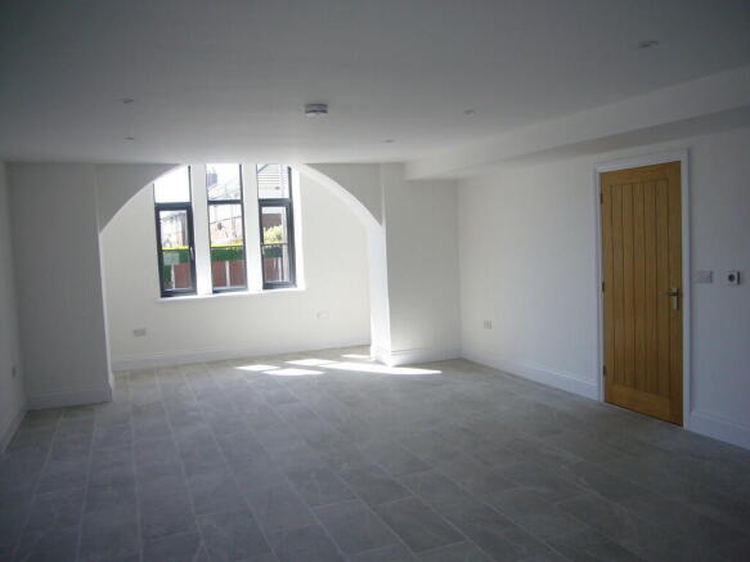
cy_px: 281
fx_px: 607
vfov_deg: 49.7
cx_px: 375
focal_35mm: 28
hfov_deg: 63.5
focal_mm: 4.6
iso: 80
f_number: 2.8
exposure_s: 1/160
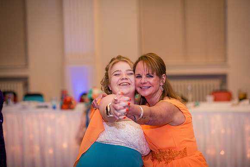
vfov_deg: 16.1
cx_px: 125
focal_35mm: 85
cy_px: 84
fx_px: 590
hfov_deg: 23.9
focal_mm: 85
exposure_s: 1/125
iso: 640
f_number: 2.2
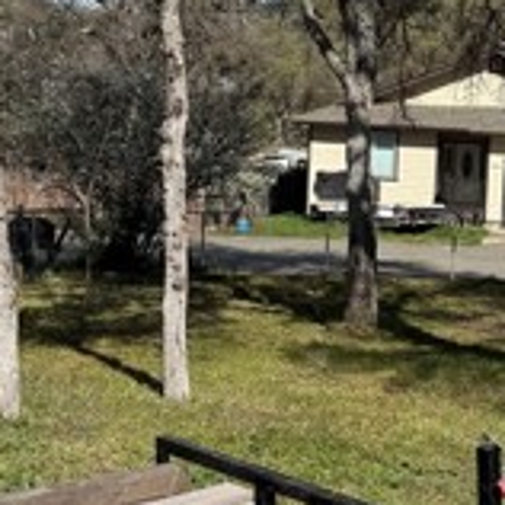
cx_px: 435
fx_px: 1419
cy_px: 201
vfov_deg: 20.1
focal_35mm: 86
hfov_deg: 19.9
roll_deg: -2.6
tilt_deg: -4.5
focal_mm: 6.76
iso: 80
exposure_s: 1/4405
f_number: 1.78
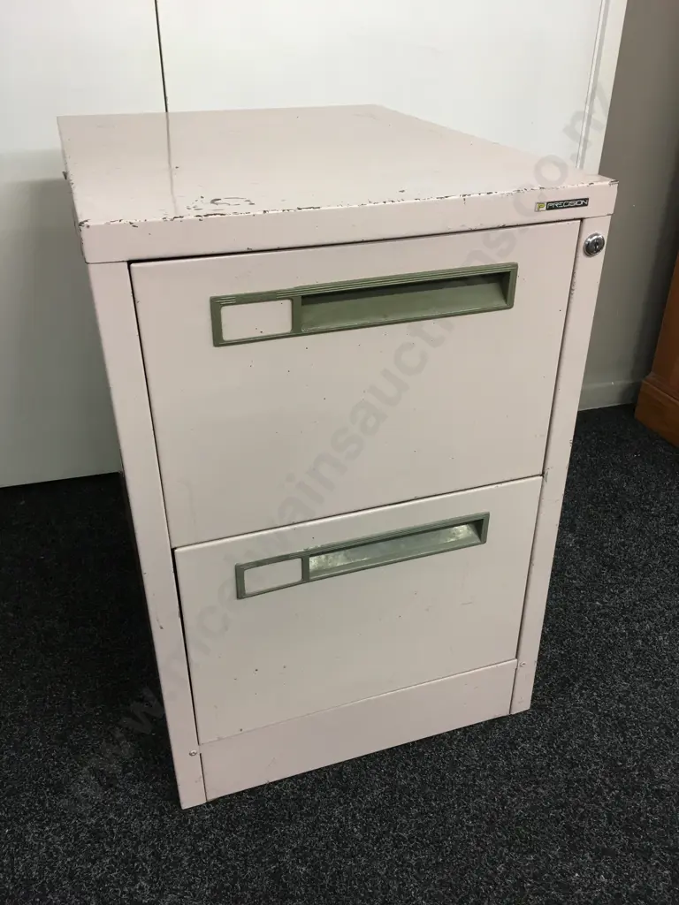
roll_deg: -2.0
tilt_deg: -29.7
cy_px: 452
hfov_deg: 48.2
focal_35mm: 29
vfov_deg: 61.7
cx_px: 340
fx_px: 758
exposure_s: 1/17
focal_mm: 4.15
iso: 40
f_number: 2.2
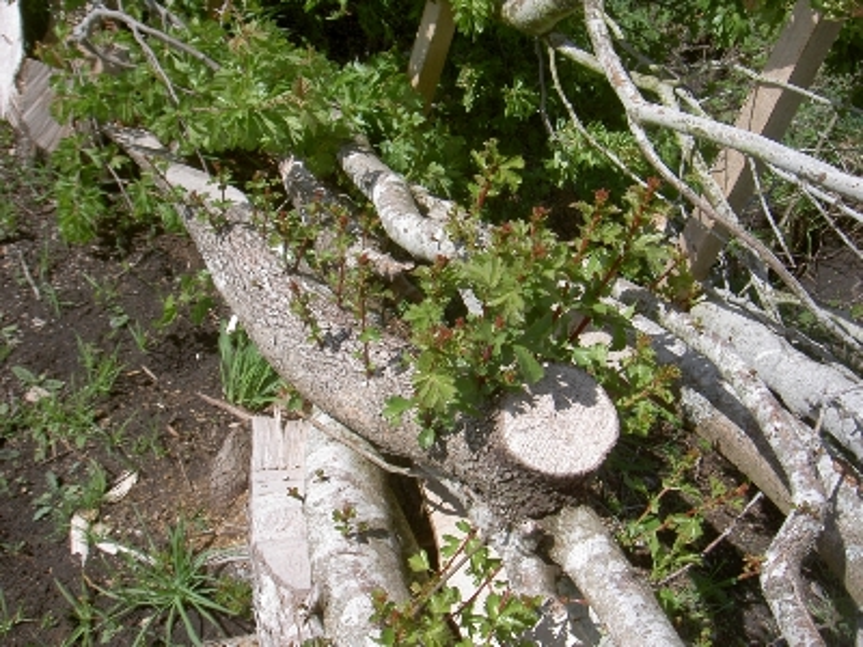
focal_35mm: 39
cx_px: 432
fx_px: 972
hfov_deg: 47.9
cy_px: 324
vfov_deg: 36.8
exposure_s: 1/640
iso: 100
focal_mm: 8
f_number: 4.7
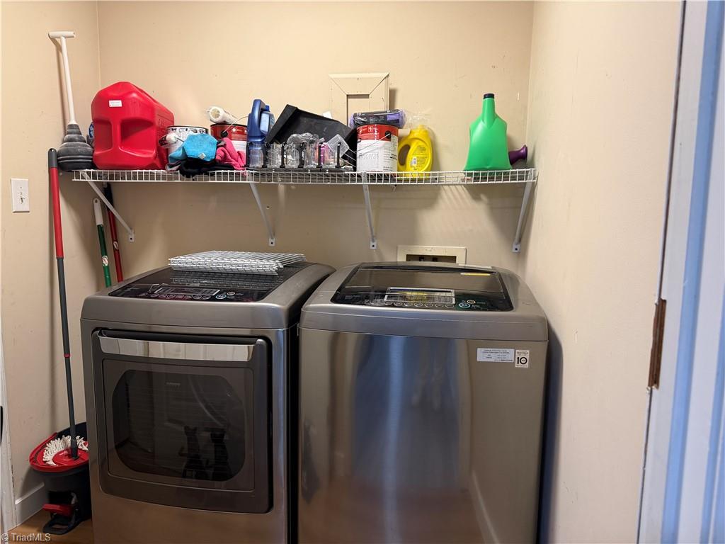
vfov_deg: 56.8
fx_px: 503
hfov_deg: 71.6
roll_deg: -0.8
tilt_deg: -7.1
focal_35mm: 24
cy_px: 272
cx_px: 362
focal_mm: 6.76
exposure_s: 1/60
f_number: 1.78
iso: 200
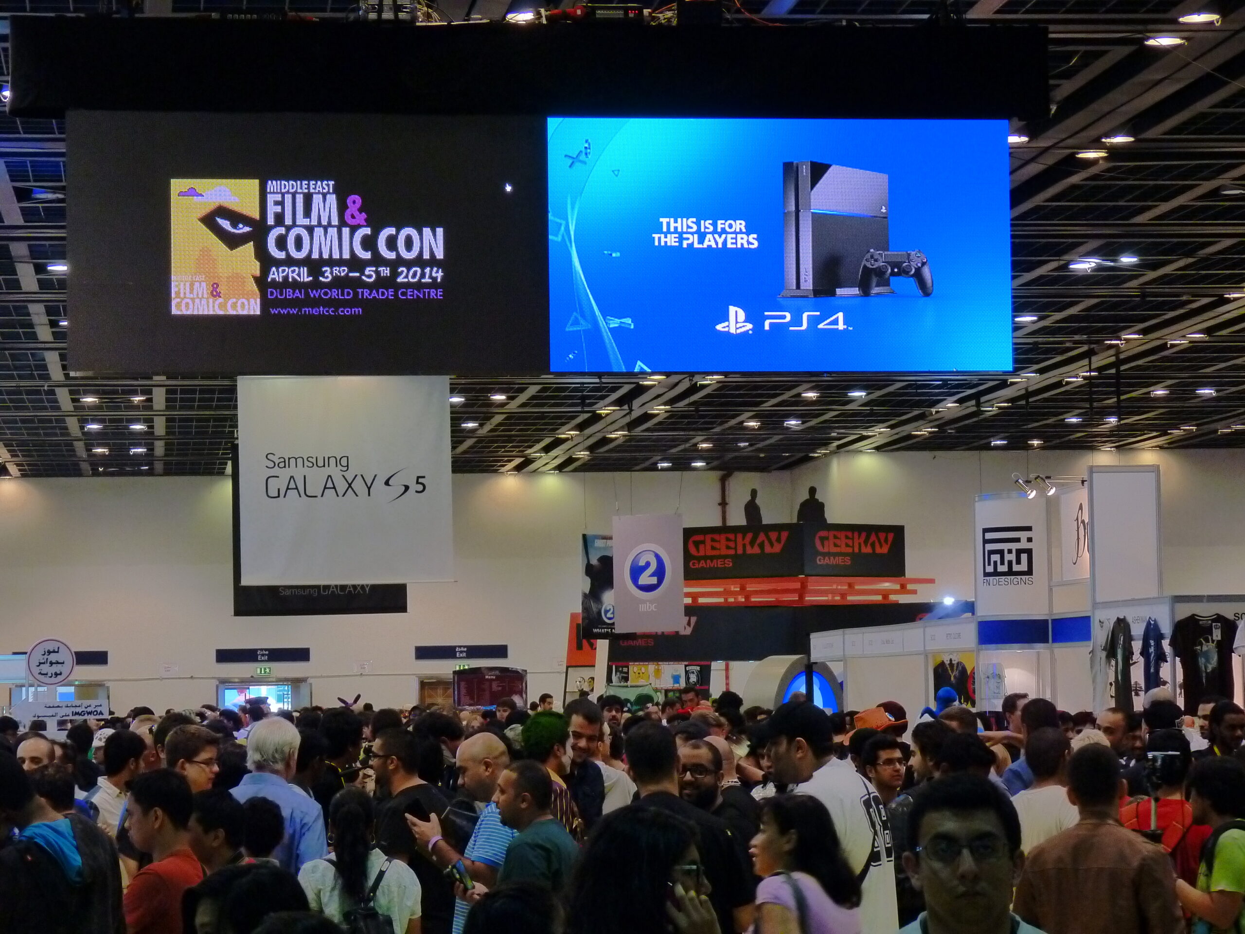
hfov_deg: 18.7
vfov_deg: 14.1
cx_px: 622
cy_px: 467
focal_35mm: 105
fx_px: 3776
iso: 400
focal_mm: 18.7
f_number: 3.6
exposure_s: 1/50
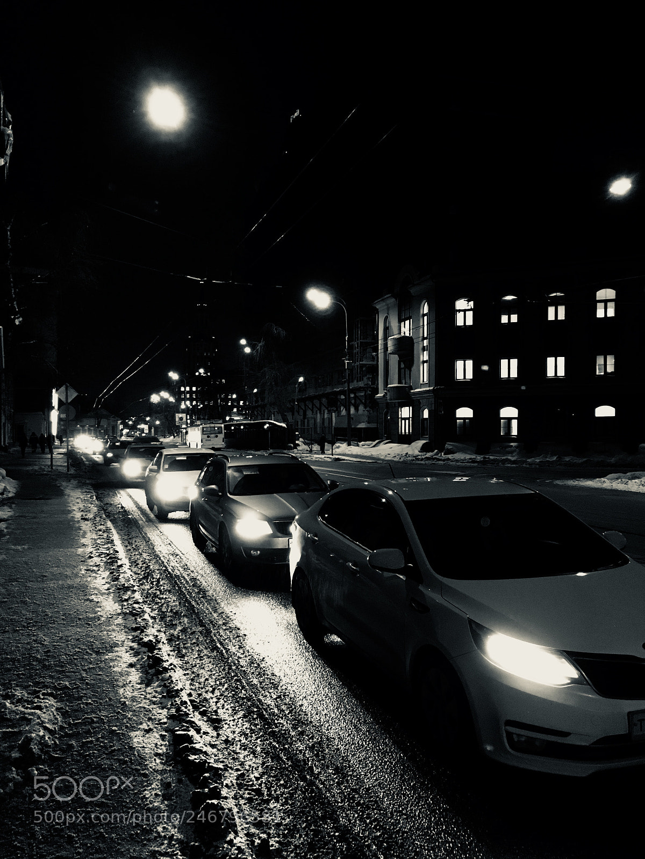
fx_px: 720
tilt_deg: +2.7
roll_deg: +0.9
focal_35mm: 29
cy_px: 430
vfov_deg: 61.7
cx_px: 322
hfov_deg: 48.2
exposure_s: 1/17
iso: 250
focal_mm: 4.15
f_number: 2.2
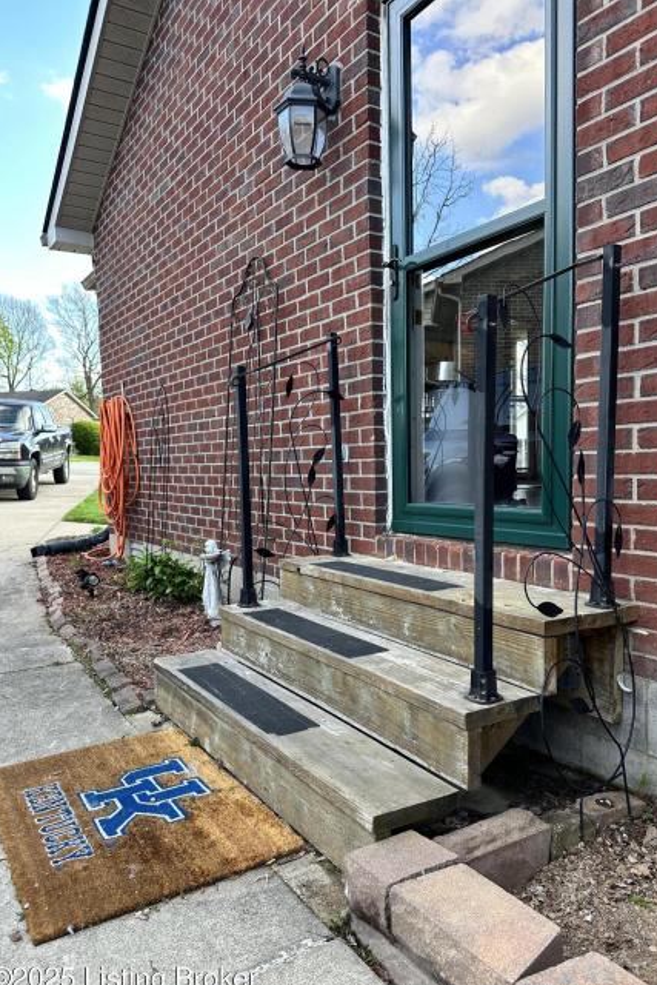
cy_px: 512
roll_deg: +1.1
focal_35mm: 26
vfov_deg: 69.4
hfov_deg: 49.4
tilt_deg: -4.0
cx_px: 372
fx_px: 711
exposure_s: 1/230
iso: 64
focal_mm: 6.86
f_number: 1.78
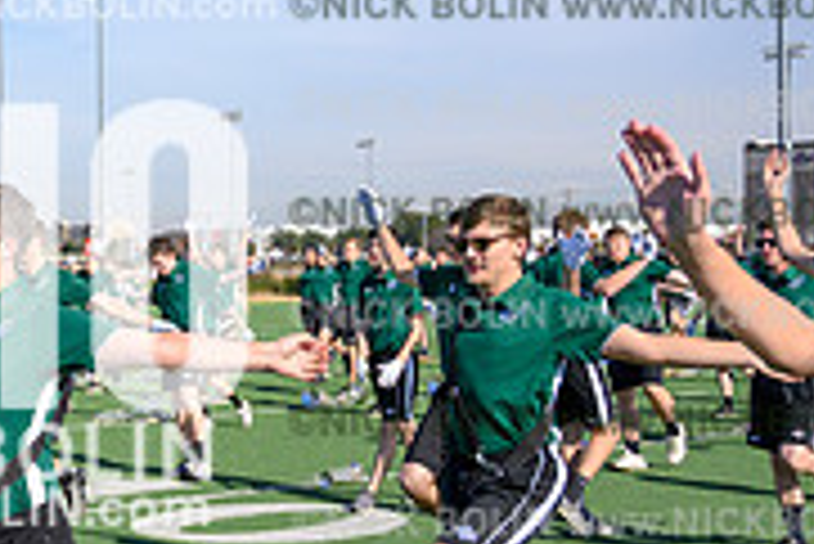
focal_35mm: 77
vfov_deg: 17.7
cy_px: 317
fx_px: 1742
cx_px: -72
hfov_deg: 24.6
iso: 125
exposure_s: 1/1600
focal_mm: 24
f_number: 4
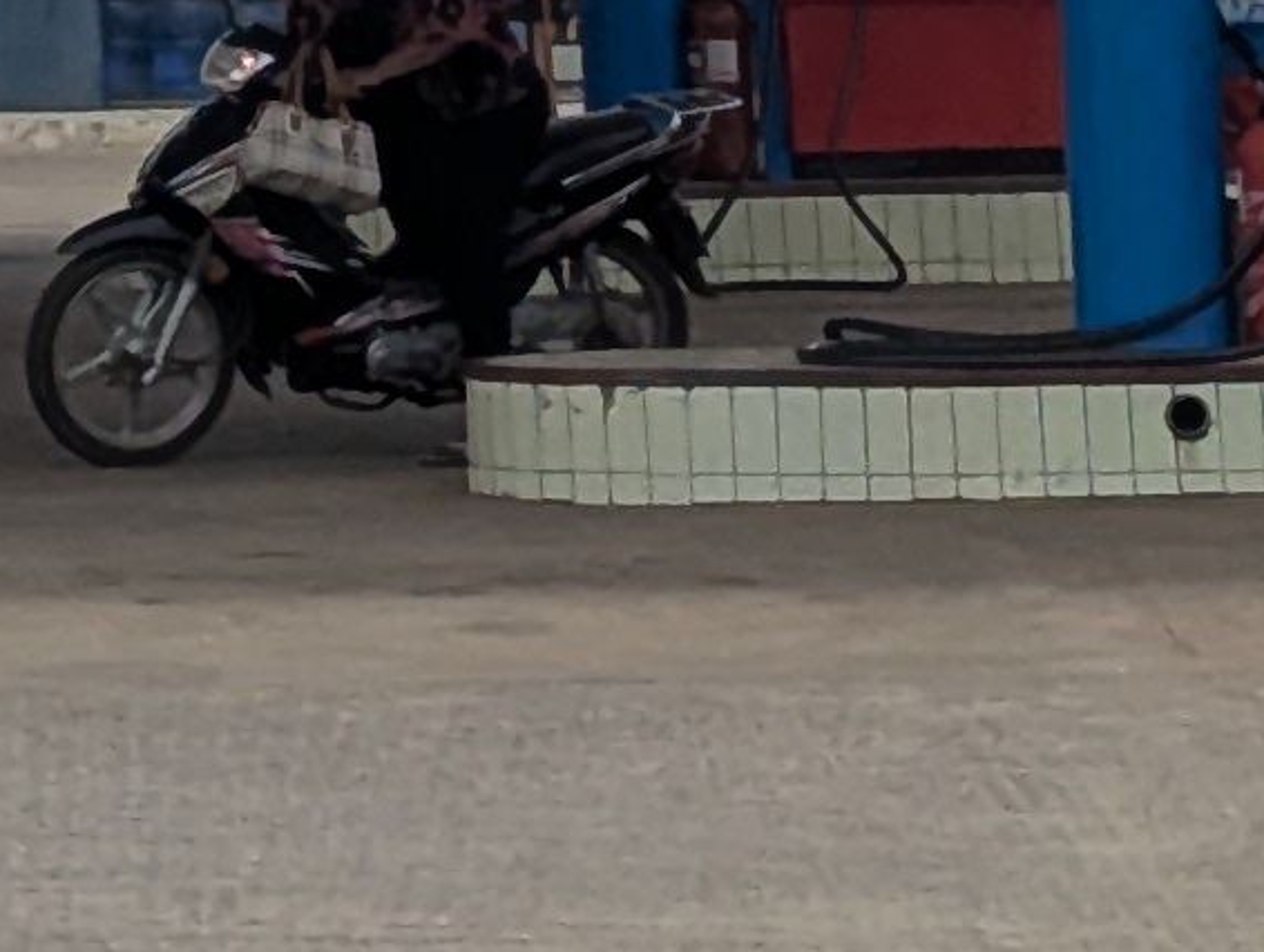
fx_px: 12650
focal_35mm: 346
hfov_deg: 5.5
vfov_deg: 4.1
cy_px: -2221
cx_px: -2146
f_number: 1.85
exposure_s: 1/3802
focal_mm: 6.81
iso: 50
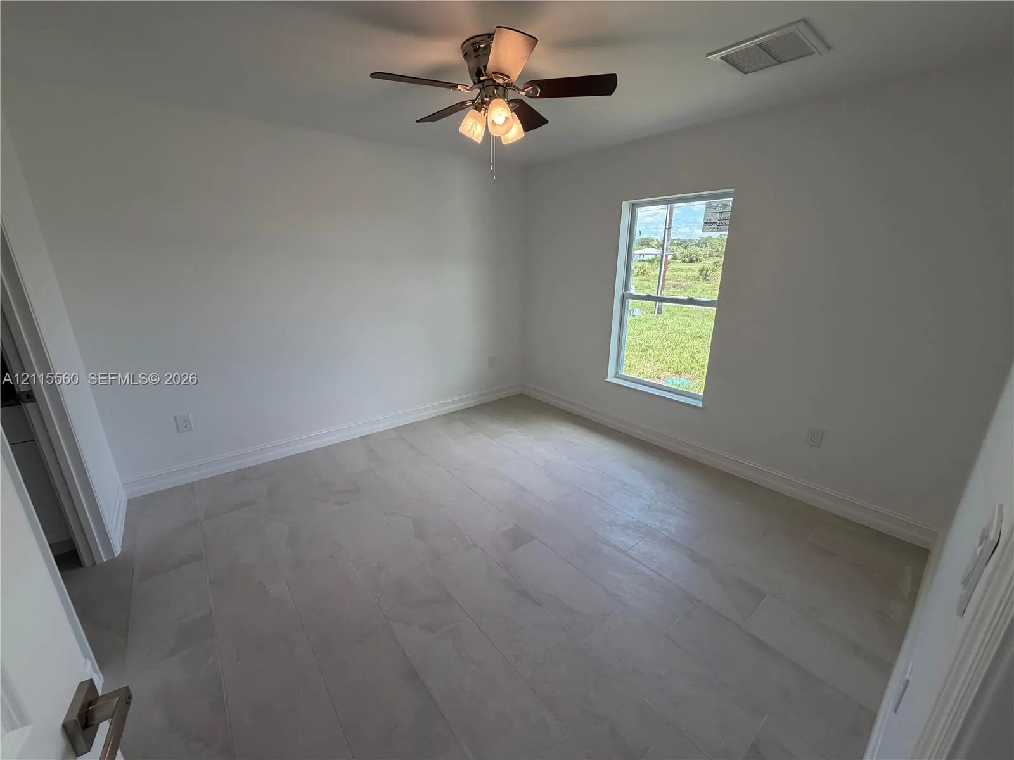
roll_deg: +0.3
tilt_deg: -16.6
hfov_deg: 102.1
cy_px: 380
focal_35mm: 14
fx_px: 410
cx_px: 507
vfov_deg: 85.7
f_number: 2.2
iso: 100
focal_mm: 2.22
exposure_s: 1/120
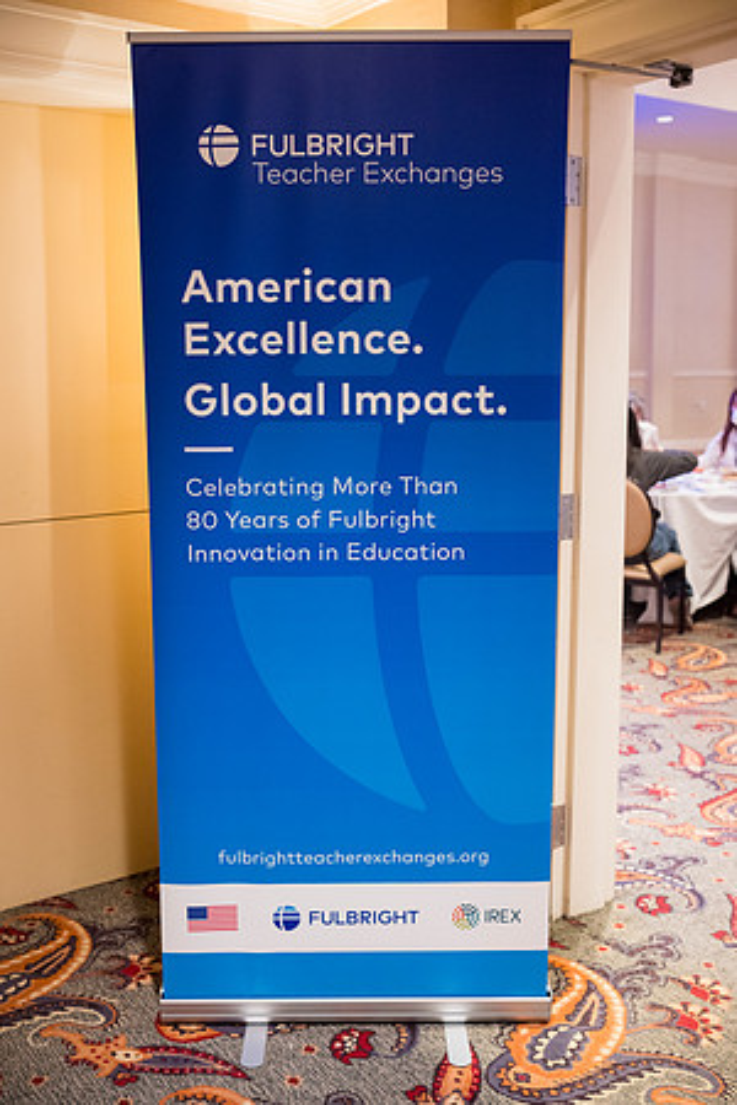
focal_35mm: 35
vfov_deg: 54.4
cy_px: 552
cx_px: 368
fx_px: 1075
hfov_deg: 37.9
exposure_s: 1/160
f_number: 3.2
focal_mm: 35
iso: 4500
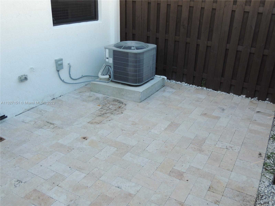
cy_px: 103
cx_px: 138
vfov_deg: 42.9
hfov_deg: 55.4
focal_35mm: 33
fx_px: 262
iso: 100
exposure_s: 1/125
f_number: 3.2
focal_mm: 5.8
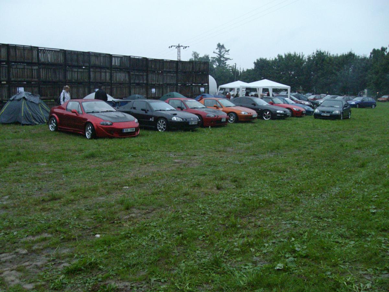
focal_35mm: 36
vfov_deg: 39.7
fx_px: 405
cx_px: 194
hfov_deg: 51.4
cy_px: 146
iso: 320
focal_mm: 6
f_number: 2.7
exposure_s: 1/20
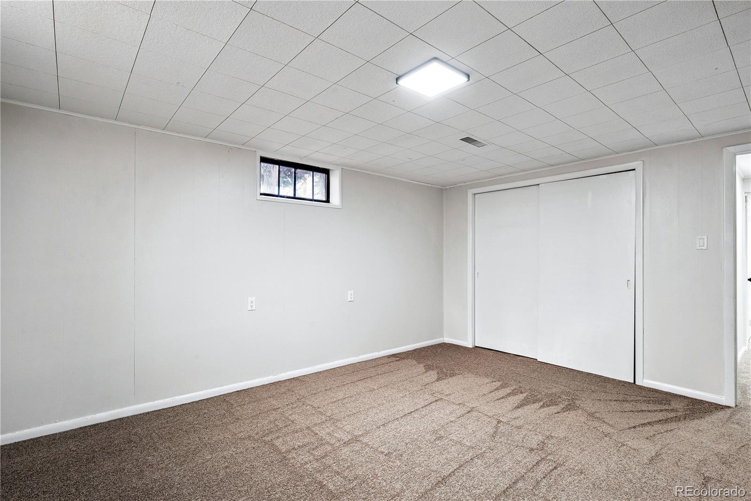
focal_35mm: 17
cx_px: 376
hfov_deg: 93.3
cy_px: 250
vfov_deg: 70.4
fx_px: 355
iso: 400
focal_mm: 17
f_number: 10
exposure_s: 1/10
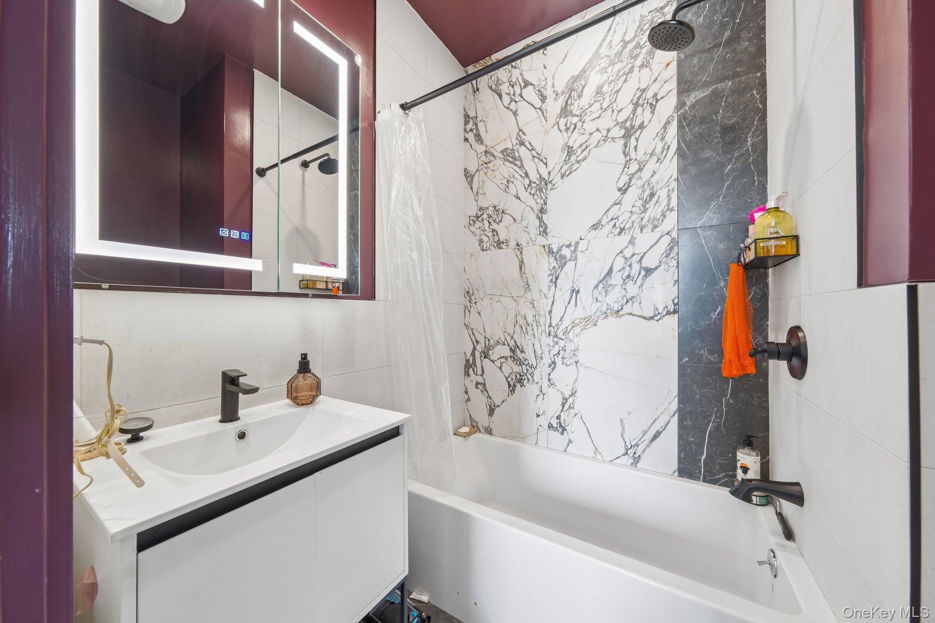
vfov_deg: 90.0
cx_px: 468
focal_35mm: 12
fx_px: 312
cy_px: 312
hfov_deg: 112.6
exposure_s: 1/7
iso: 200
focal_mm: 8
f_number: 8
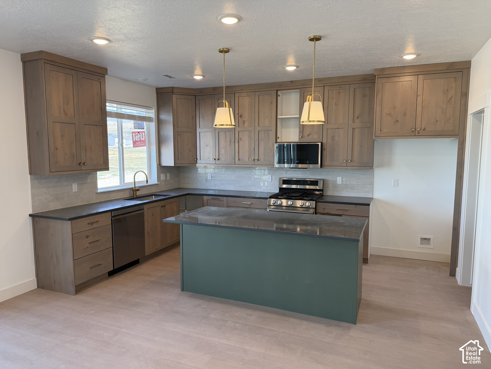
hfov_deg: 71.6
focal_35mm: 24
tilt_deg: -6.1
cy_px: 184
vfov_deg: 56.8
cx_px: 246
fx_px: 340
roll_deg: +0.0
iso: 100
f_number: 1.78
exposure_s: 1/191
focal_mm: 6.76
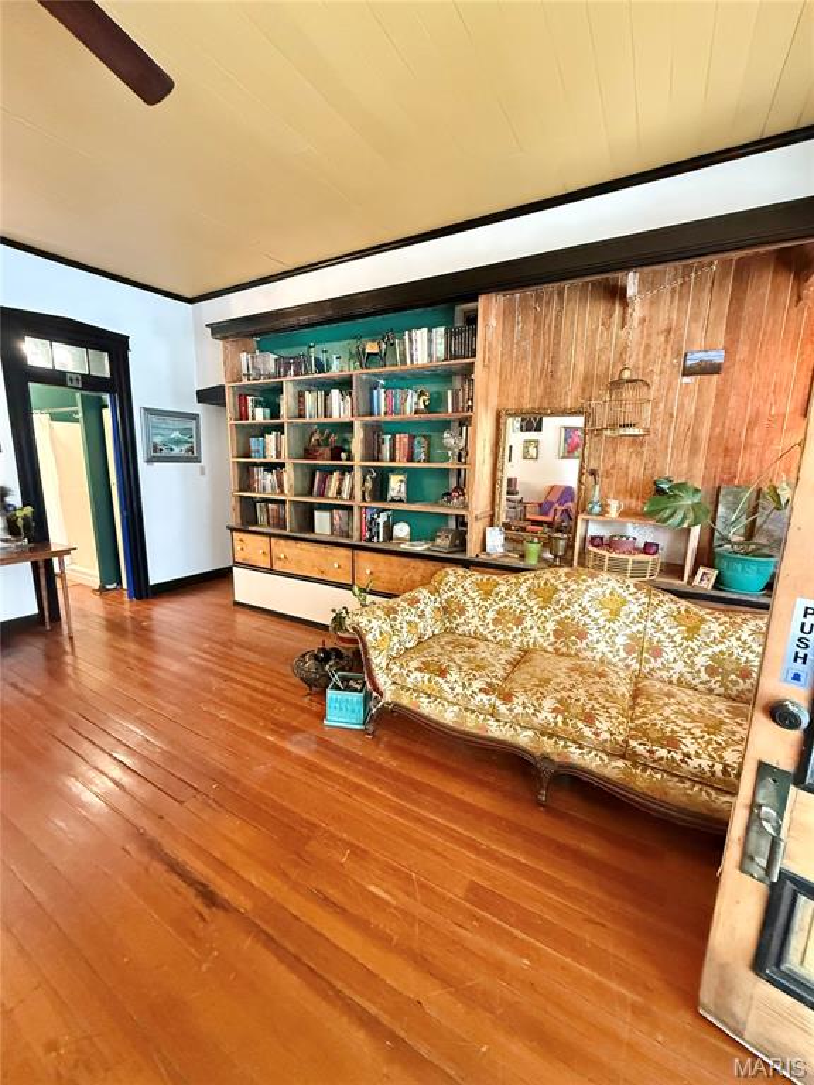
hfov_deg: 85.7
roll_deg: -1.7
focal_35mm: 14
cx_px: 407
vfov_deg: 102.1
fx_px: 439
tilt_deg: -10.1
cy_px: 542
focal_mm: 2.22
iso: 1000
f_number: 2.2
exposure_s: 1/60
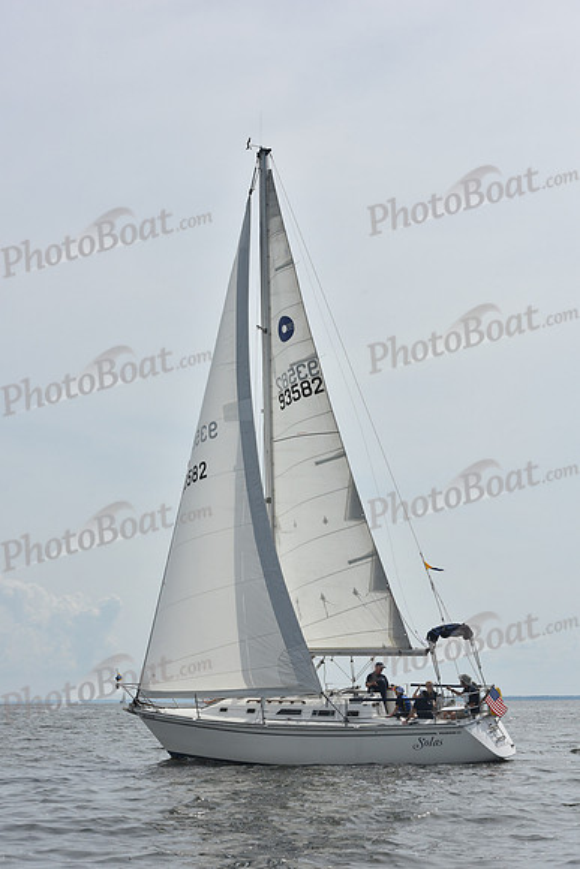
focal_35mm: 70
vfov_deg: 28.8
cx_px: 290
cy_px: 434
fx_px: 1691
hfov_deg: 19.5
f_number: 11
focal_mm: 70
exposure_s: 1/1250
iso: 320
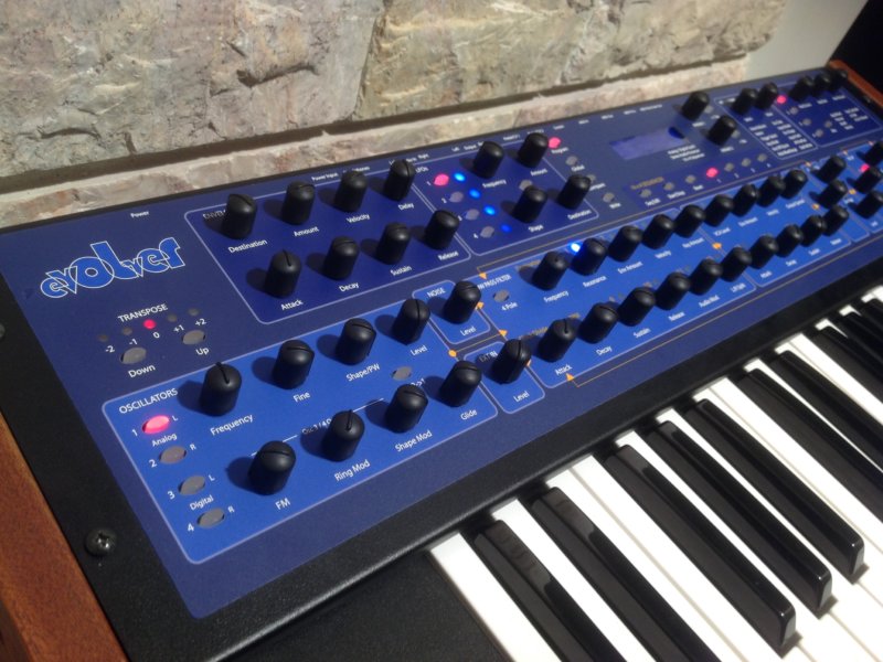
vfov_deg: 40.7
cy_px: 331
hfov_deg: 52.6
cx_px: 442
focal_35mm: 35
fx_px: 893
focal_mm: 4.28
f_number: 2.4
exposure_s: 1/30
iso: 50
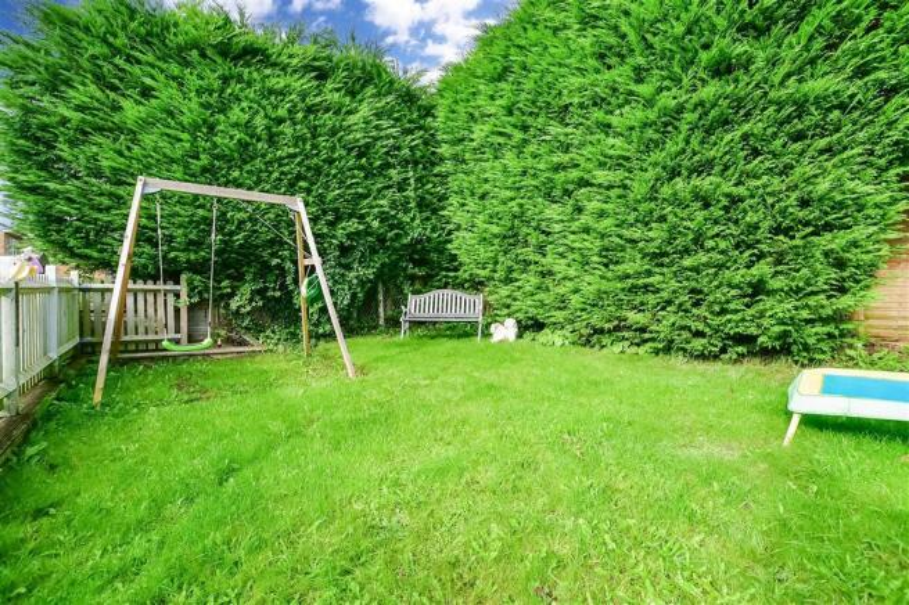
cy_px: 302
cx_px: 454
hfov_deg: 100.4
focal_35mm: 15
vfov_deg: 77.3
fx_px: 379
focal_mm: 10
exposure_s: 1/200
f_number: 8
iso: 160
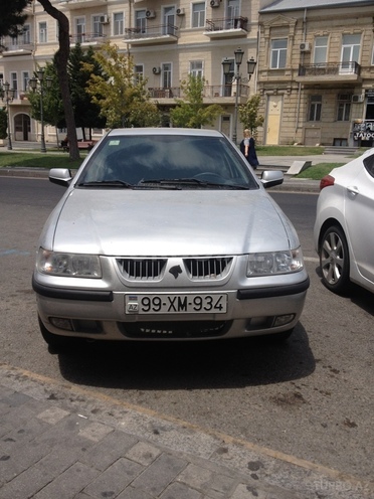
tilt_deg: -15.0
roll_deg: +0.4
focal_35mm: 35
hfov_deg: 40.7
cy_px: 250
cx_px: 187
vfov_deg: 52.6
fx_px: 504
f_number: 2.4
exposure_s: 1/2513
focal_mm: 4.28
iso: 50
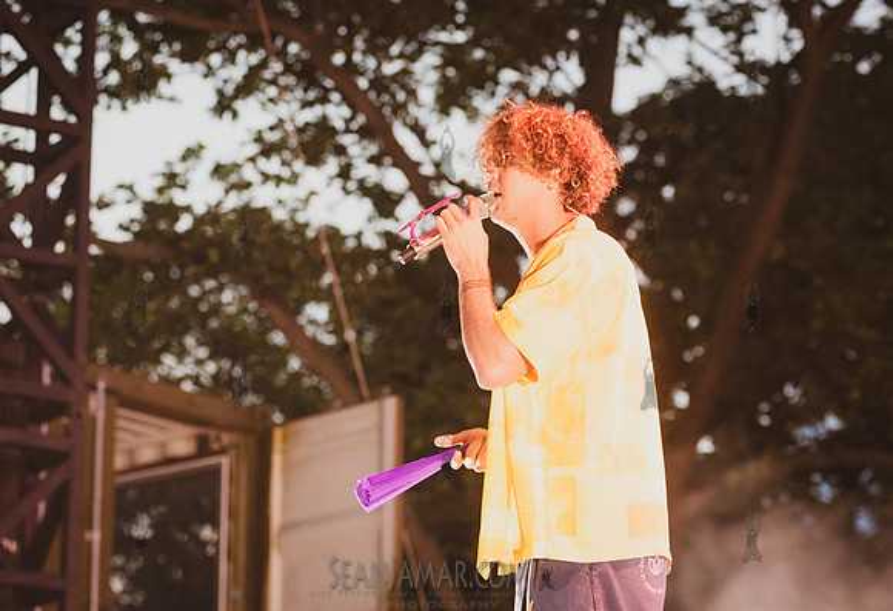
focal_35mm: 137
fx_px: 3426
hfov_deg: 14.8
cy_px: 293
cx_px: 500
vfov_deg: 10.2
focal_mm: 105
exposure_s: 1/400
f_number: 4
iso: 5000
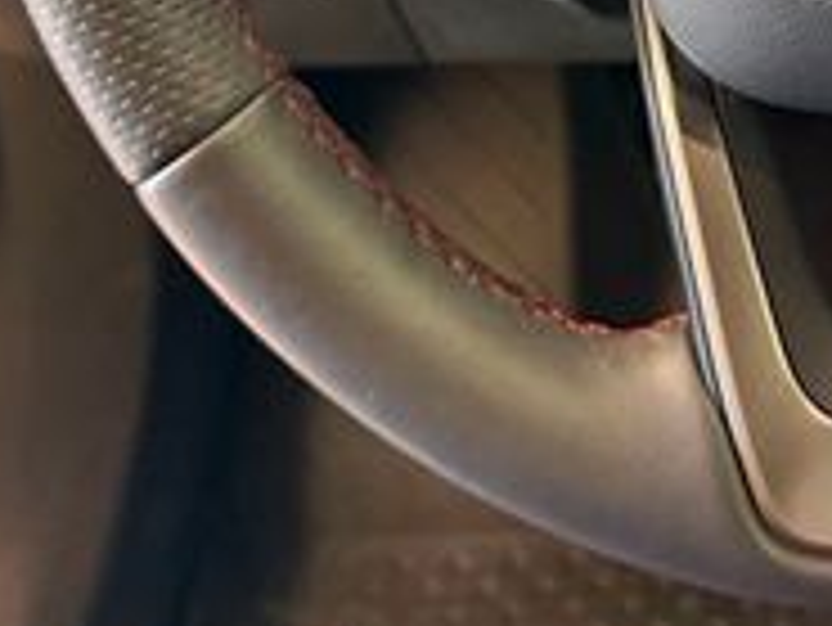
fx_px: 1996
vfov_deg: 15.9
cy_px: -387
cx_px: 841
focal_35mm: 83
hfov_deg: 22.6
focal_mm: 6.76
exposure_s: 1/60
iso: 640
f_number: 1.78
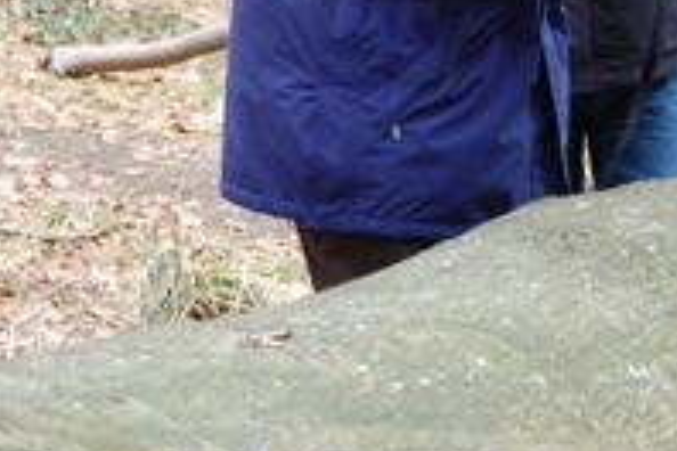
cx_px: 585
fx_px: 4692
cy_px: -132
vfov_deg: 5.5
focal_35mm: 250
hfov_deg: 8.2
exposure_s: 1/60
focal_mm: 55
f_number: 5.3
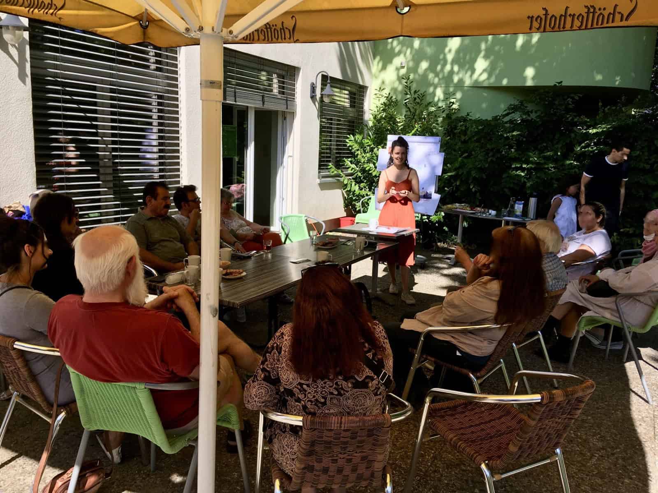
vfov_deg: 48.2
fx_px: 551
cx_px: 329
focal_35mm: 29
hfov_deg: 61.7
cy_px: 246
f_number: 2.2
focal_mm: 4.2
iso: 25
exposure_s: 1/693
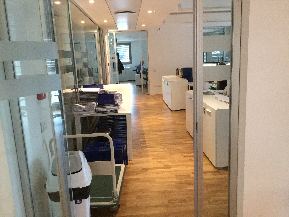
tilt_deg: -12.6
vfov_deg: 45.4
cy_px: 108
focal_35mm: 31
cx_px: 144
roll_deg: +2.4
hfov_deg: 58.4
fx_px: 259
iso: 200
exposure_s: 1/24
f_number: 2.4
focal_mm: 3.3
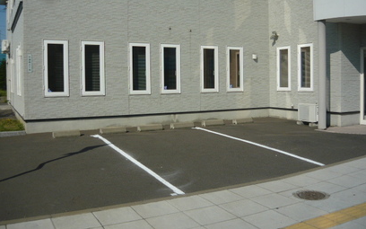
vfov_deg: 35.2
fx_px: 359
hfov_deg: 54.0
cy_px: 88
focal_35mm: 36
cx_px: 187
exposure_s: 1/500
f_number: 8
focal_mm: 5.5
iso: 100
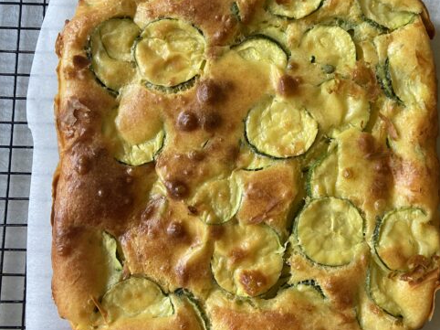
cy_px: 147
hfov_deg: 51.3
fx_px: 457
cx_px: 245
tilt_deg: -84.5
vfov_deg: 39.6
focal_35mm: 36
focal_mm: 4.25
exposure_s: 1/60
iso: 160
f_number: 1.8
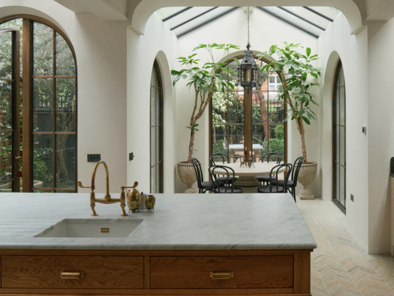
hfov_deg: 56.1
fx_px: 364
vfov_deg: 44.1
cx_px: 248
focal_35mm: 32
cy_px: 135
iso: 1600
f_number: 5.6
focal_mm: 17.6
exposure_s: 1/640
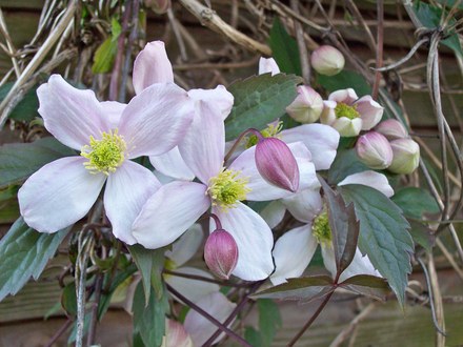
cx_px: 232
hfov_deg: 34.3
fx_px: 749
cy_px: 174
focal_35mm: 56
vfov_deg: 26.1
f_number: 3.4
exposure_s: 1/114
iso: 80
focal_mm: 9.4
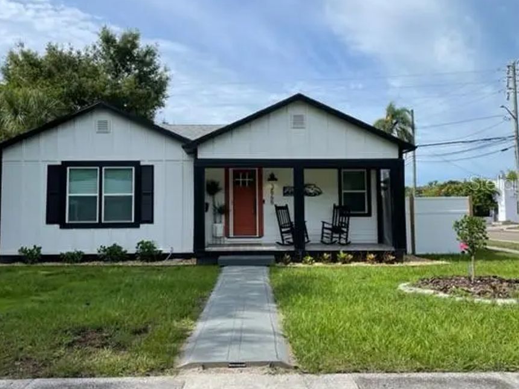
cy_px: 182
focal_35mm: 31
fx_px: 465
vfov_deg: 45.4
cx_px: 251
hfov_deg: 58.3
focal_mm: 4.2
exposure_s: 1/4464
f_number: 1.6
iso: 32
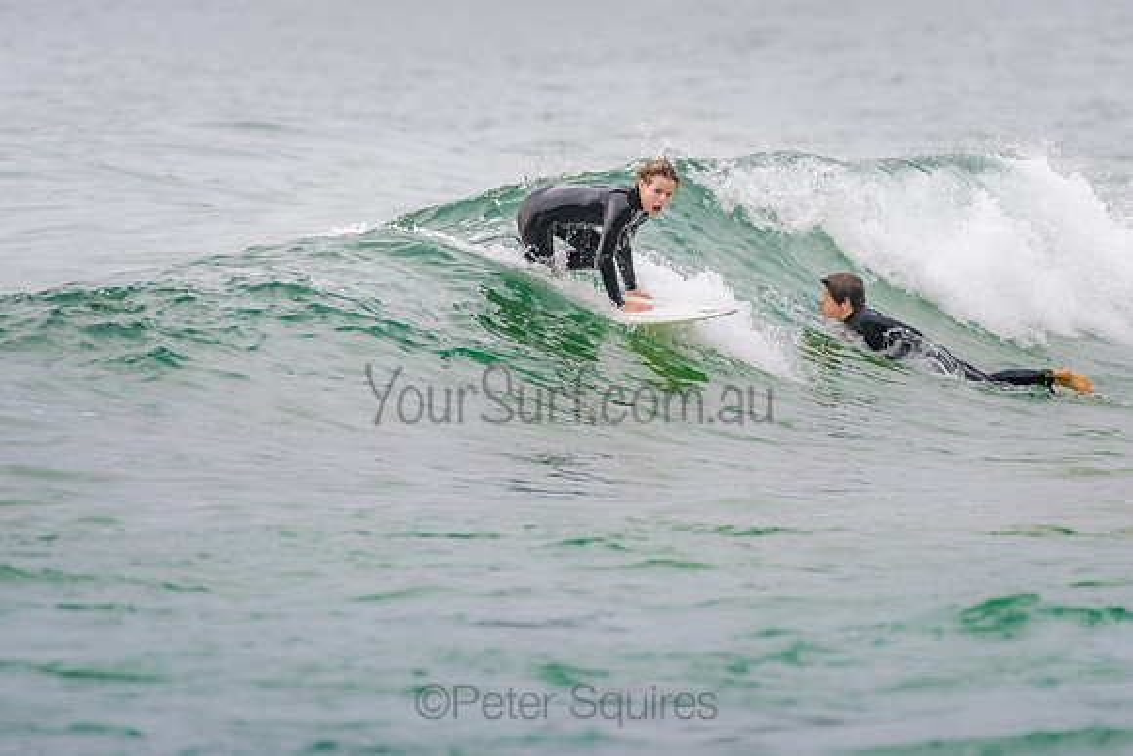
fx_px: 19294
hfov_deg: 3.4
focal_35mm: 613
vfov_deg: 2.2
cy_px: 296
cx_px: 652
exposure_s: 1/800
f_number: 5.6
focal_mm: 500
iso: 500
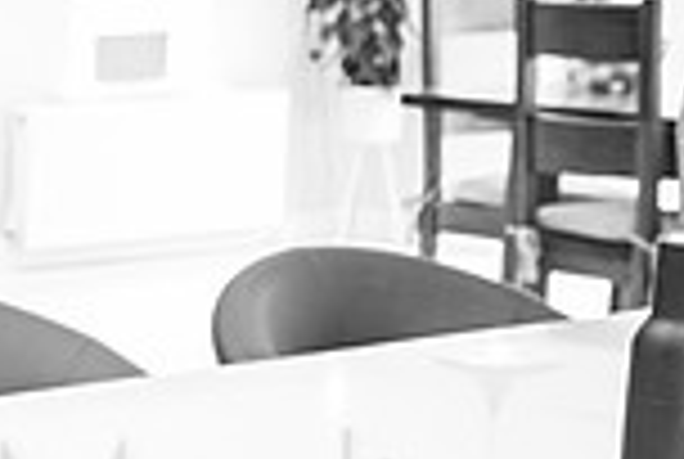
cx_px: -342
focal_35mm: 122
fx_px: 2323
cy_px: 496
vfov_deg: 11.1
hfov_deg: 15.5
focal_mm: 30
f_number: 5
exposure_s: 1
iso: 100
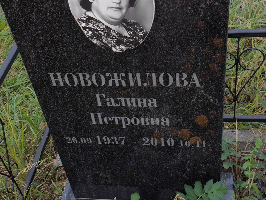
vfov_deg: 29.1
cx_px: 133
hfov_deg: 38.2
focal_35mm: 50
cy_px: 100
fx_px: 384
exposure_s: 1/100
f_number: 1.7
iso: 50
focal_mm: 4.71
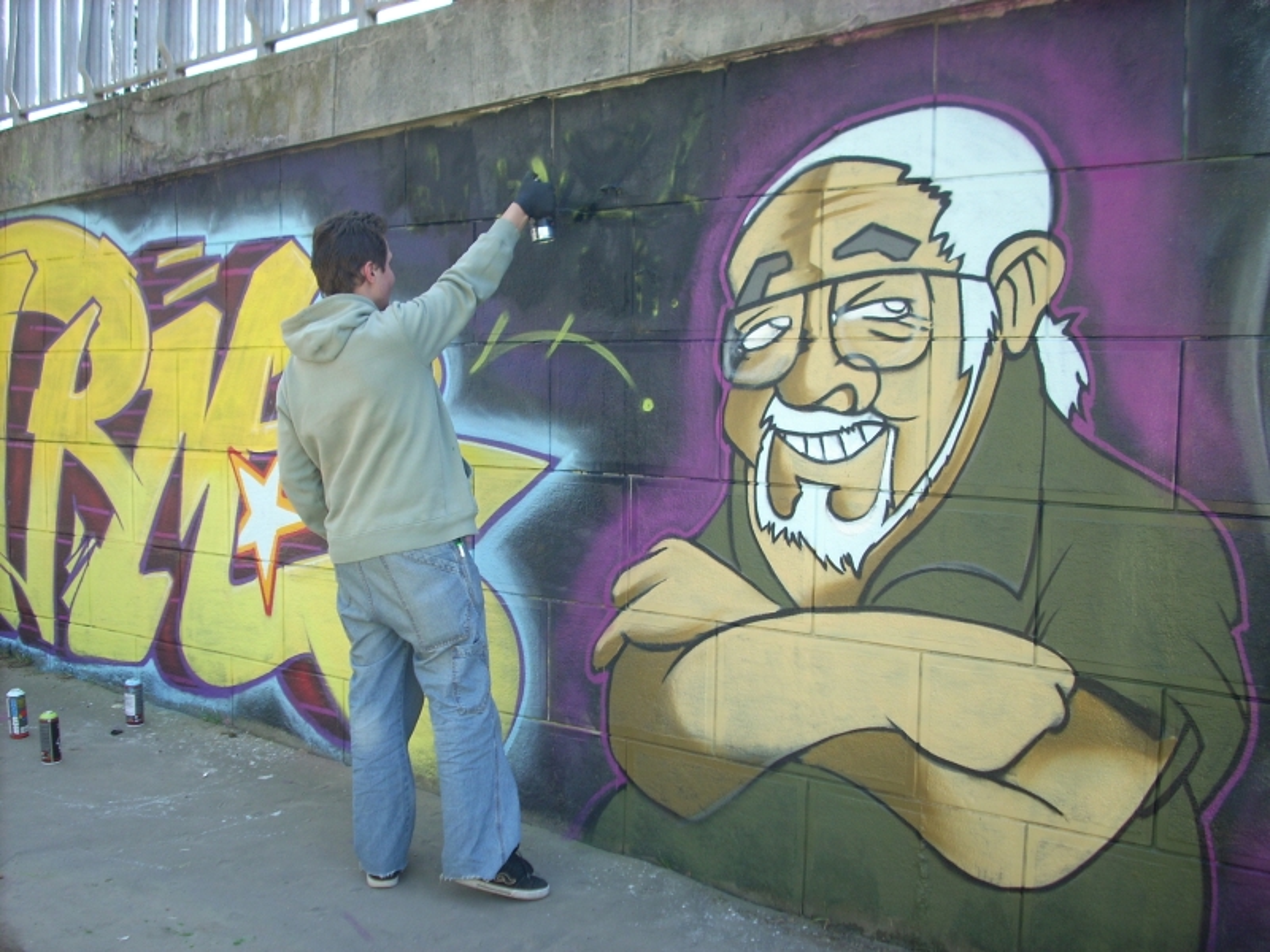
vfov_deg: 38.7
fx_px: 1357
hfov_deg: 50.1
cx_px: 635
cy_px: 476
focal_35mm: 37
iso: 64
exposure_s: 1/136
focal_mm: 6.2
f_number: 2.8
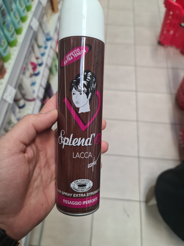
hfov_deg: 54.9
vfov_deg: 69.4
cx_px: 92
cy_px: 123
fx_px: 177
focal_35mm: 25
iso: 160
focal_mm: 7
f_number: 1.8
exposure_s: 1/100
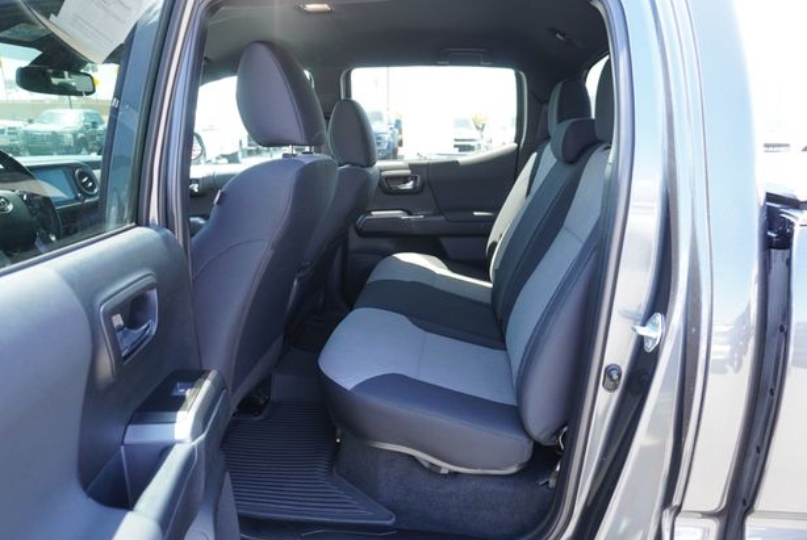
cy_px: 279
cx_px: 388
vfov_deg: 51.4
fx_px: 561
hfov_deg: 71.4
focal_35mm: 25
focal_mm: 16
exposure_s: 1/160
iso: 640
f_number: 4
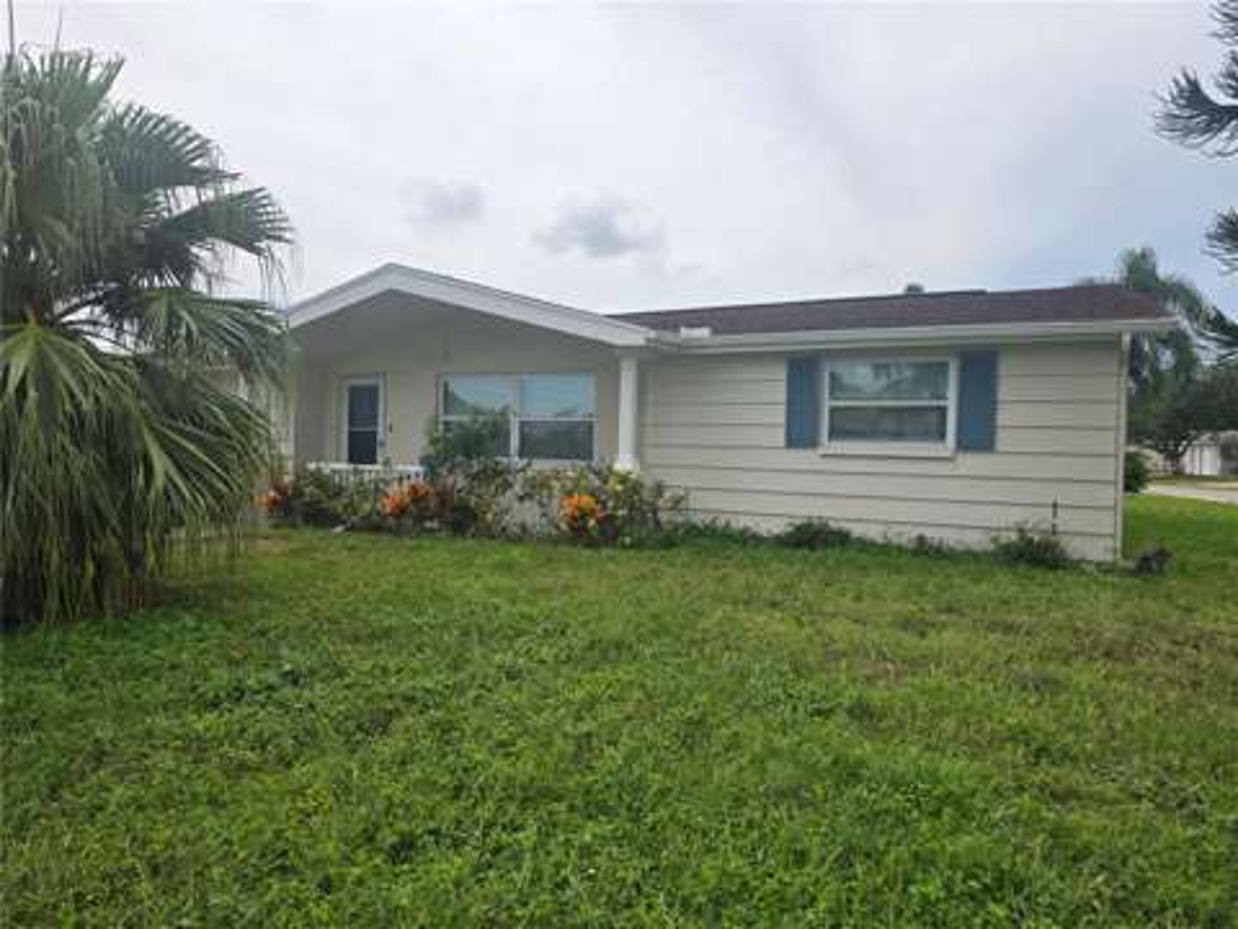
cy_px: 464
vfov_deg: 58.9
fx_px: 823
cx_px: 619
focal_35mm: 23
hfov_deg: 73.9
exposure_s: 1/912
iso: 12
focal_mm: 6.3
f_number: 1.7
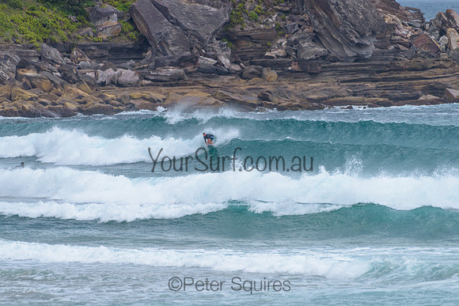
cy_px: 149
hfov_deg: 3.4
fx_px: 7819
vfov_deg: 2.2
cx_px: 223
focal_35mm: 613
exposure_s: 1/2000
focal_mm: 500
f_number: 5.6
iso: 360
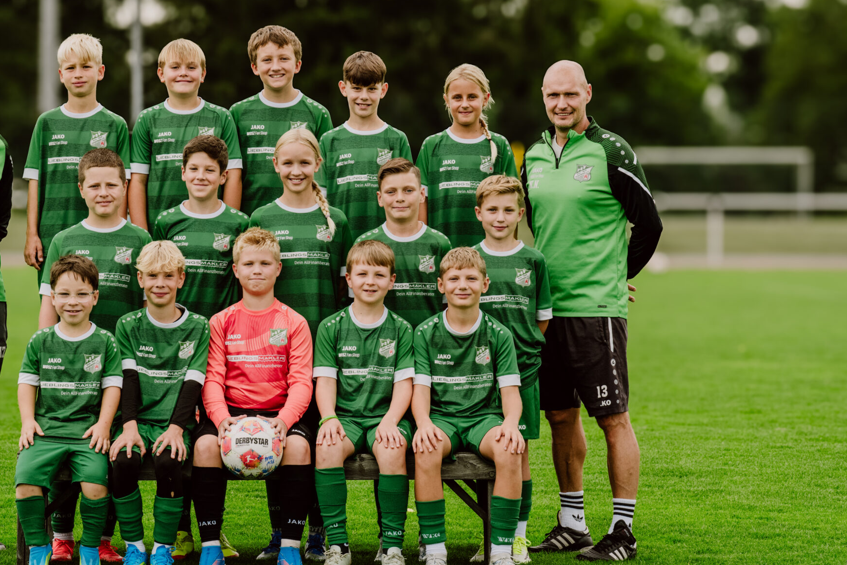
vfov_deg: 7.8
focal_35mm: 177
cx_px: 288
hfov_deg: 11.6
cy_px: 219
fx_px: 4164
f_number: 8
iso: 1000
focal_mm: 120
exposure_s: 1/400
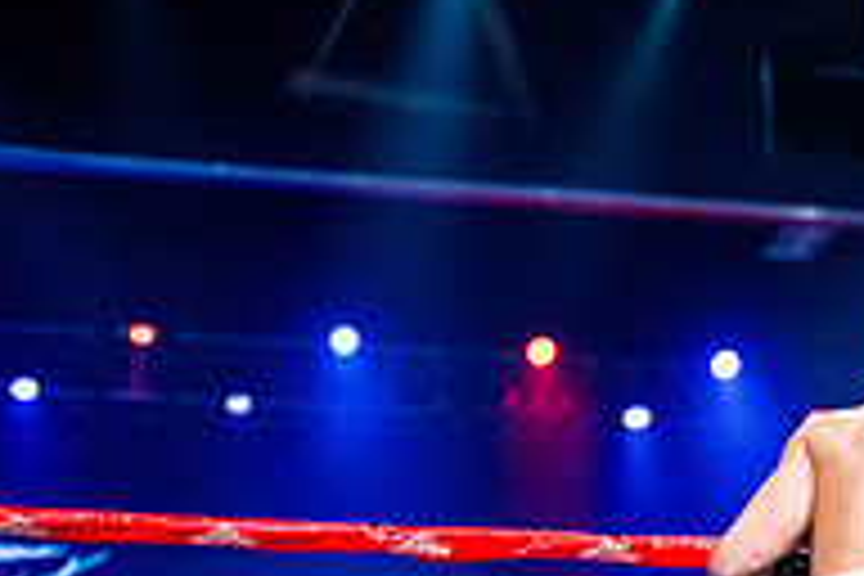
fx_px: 3624
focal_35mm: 151
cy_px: 520
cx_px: 1292
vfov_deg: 9.1
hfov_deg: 12.9
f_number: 1.4
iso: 6400
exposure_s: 1/1600
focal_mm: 50
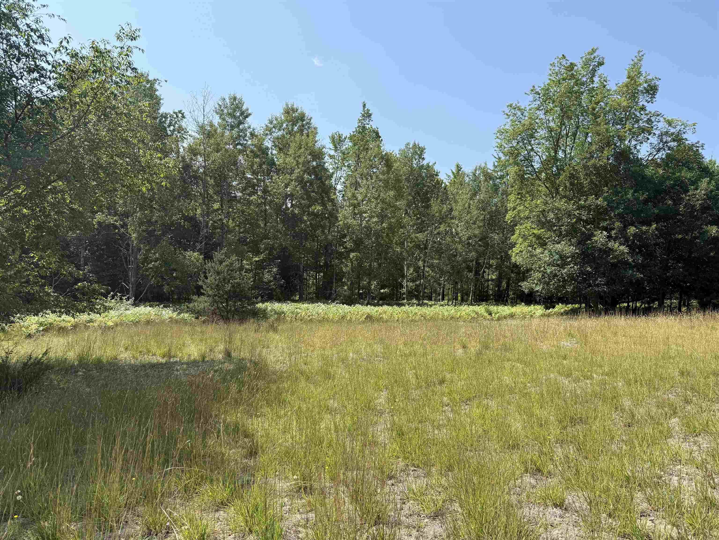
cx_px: 360
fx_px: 498
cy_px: 270
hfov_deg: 71.6
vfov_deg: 56.8
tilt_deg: +2.0
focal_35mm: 24
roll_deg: -2.0
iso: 80
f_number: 1.78
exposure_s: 1/2907
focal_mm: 6.76
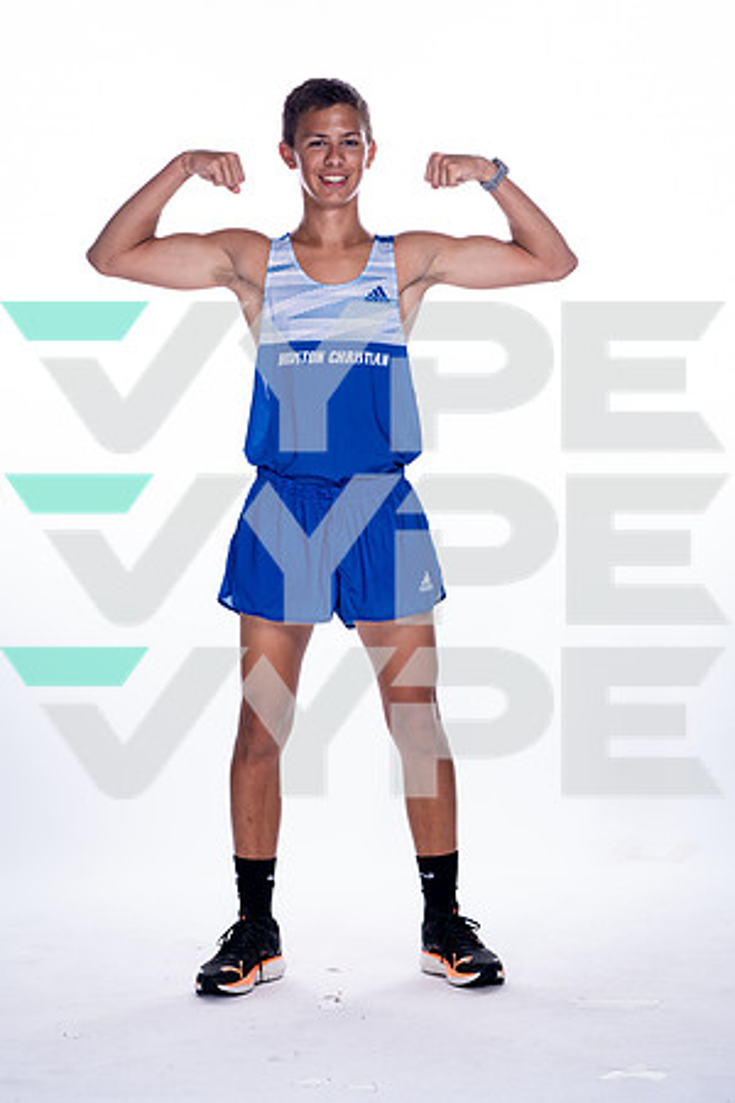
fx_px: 3767
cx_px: 368
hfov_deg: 11.1
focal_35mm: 123
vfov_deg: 16.7
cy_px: 552
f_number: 5.6
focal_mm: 123
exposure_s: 1/250
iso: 800
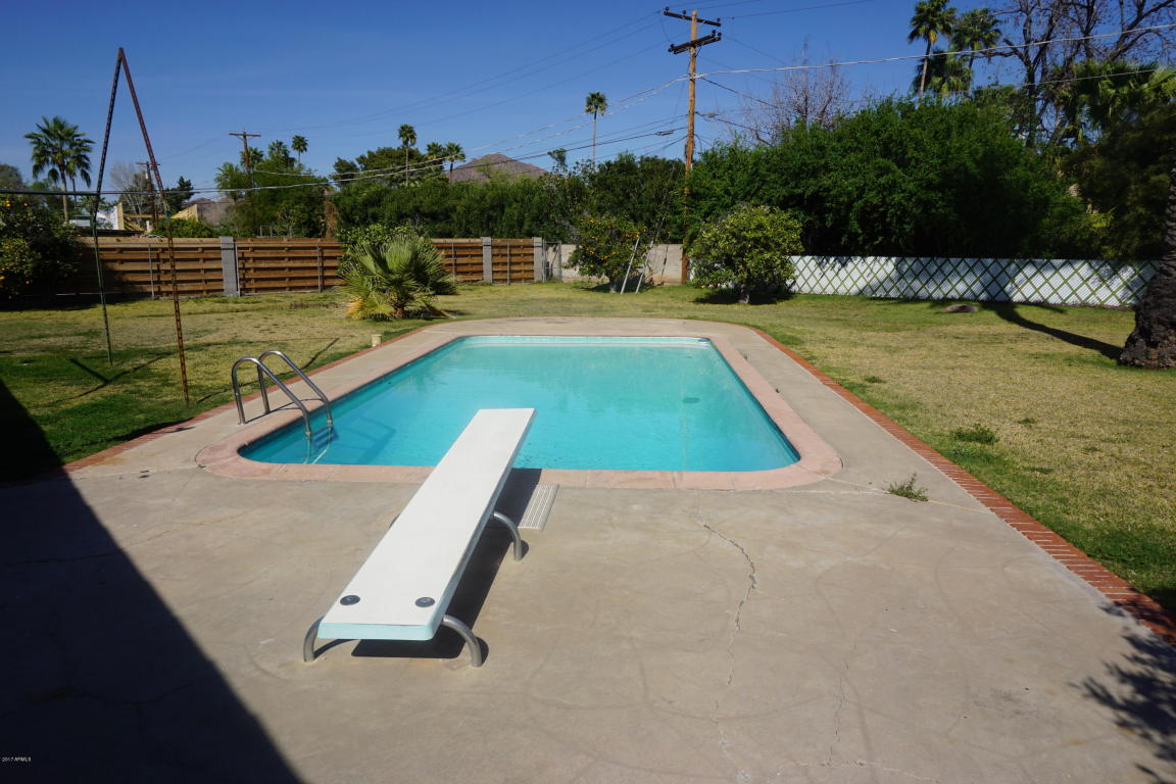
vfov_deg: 53.1
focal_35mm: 24
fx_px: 784
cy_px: 392
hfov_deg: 73.7
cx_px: 588
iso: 100
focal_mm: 16
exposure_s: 1/160
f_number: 16
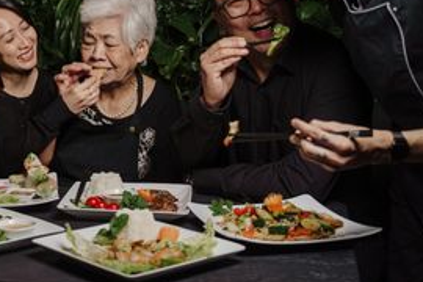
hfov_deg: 27.0
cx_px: 31
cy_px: 93
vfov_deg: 18.9
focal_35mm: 72
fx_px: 846
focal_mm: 38
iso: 500
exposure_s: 1/250
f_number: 3.2
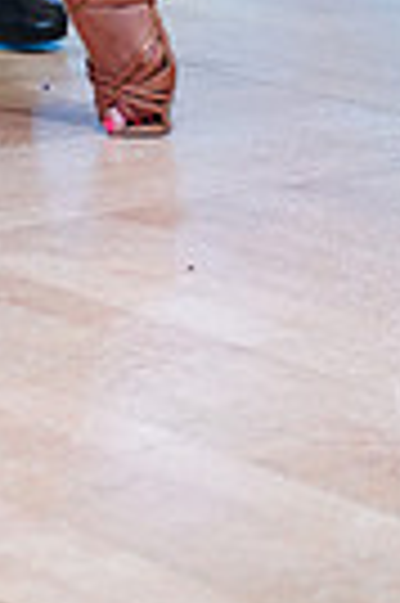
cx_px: -285
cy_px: -657
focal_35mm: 303
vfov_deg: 6.6
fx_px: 5063
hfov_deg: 4.5
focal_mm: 70
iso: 2000
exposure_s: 1/400
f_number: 2.8
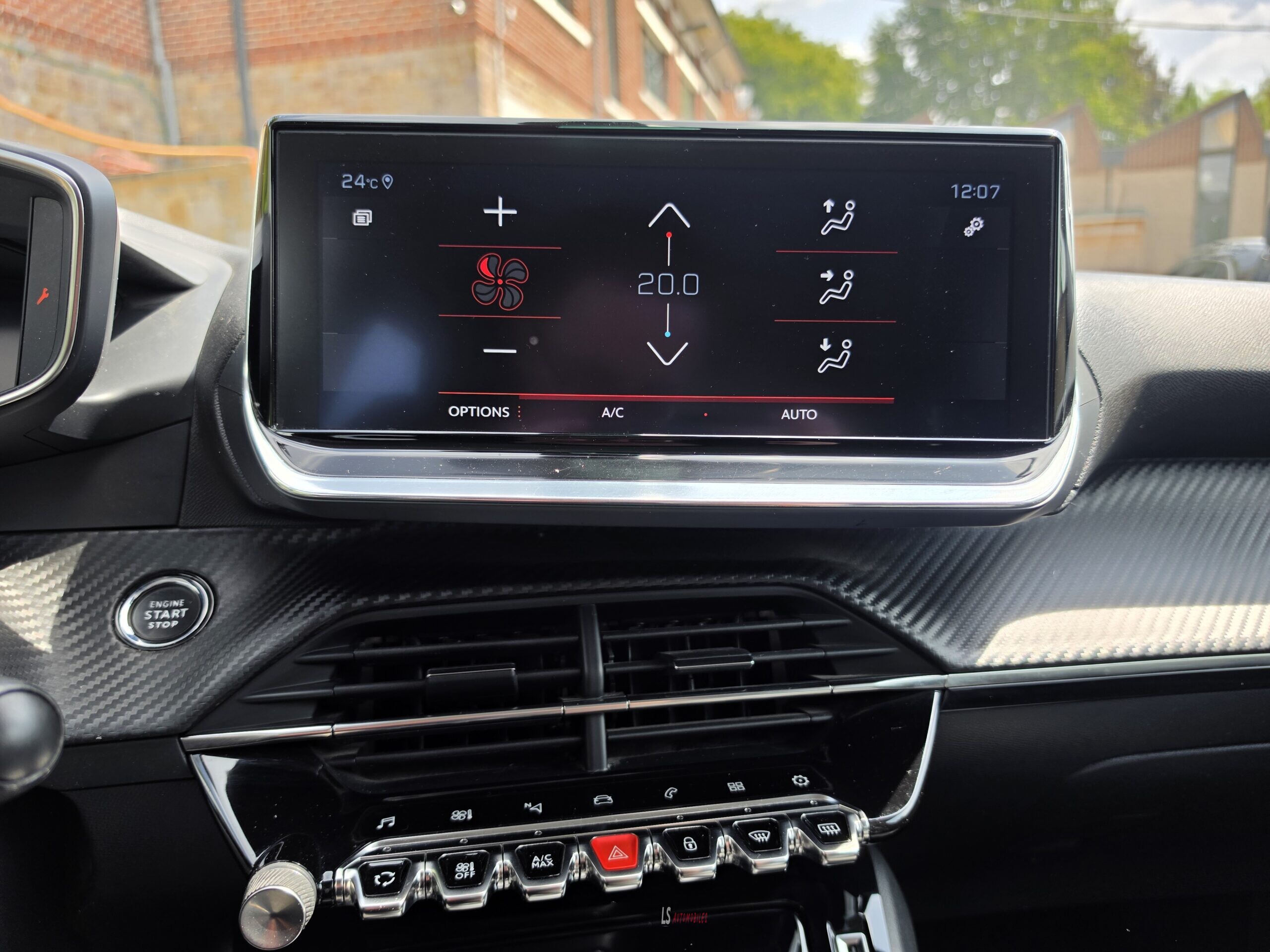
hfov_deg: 73.9
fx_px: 844
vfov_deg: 58.9
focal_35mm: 23
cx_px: 635
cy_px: 476
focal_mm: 6.5
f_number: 1.4
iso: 20
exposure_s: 1/359
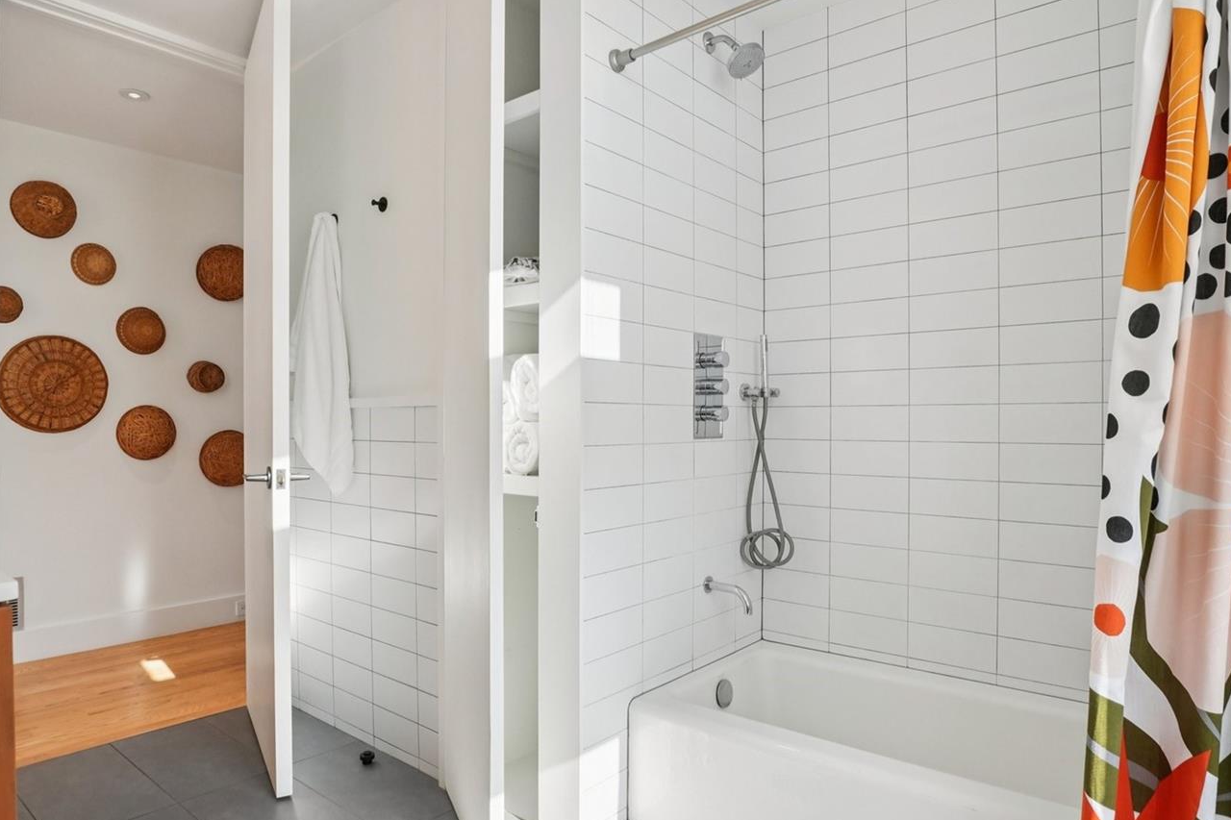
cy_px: 432
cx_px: 597
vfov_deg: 60.3
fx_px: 705
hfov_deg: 82.2
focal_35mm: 21
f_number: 8
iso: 125
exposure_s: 1/30
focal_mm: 11
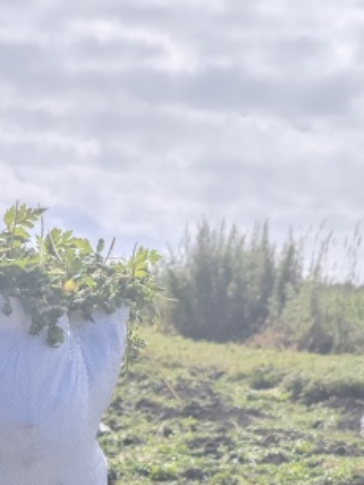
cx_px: -55
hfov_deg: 17.7
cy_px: 739
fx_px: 1122
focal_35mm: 80
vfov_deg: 20.6
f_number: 1.6
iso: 50
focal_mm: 6.55
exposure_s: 1/1427
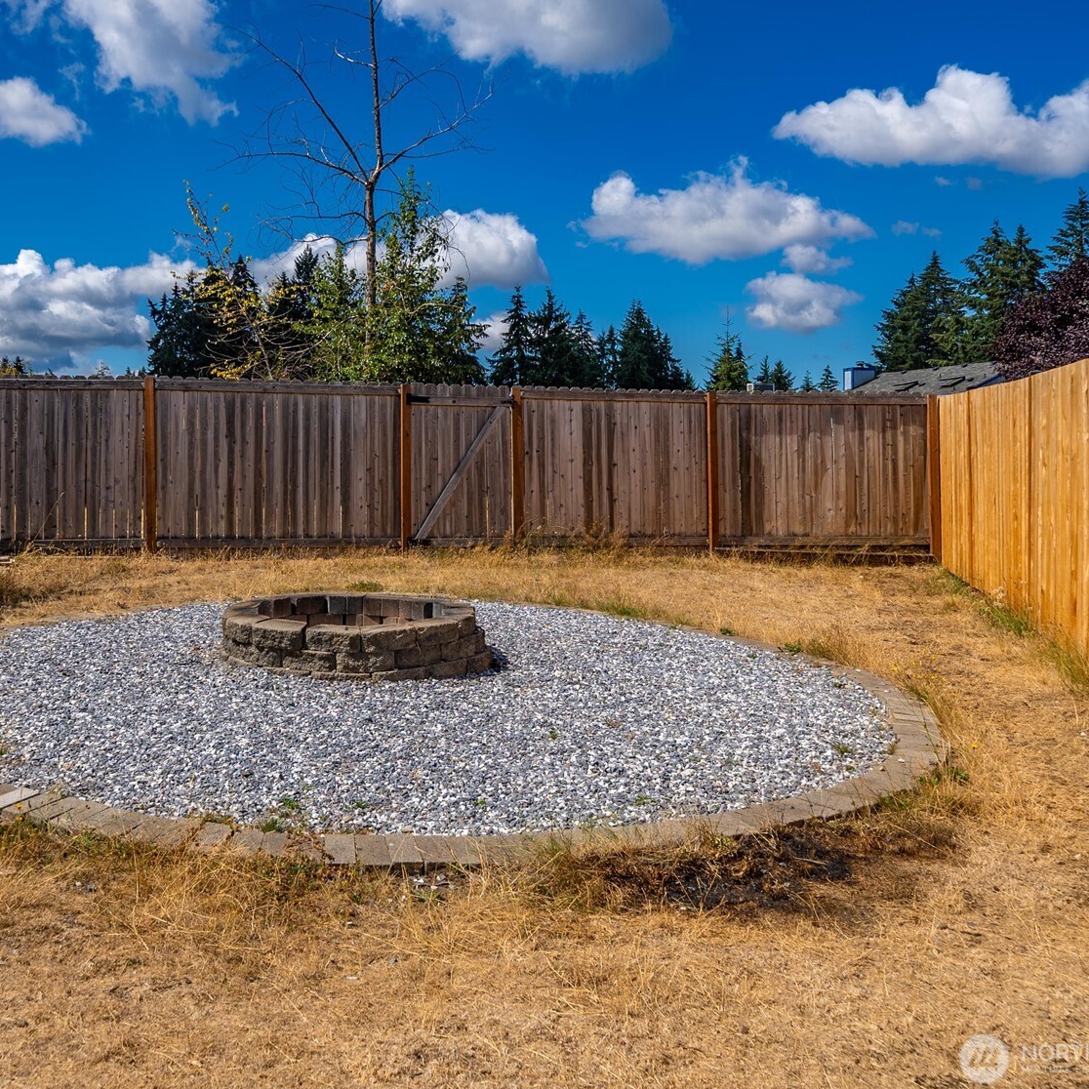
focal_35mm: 31
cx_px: 370
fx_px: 1103
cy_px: 544
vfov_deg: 52.5
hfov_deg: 51.6
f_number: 7.1
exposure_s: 1/250
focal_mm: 24
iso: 80
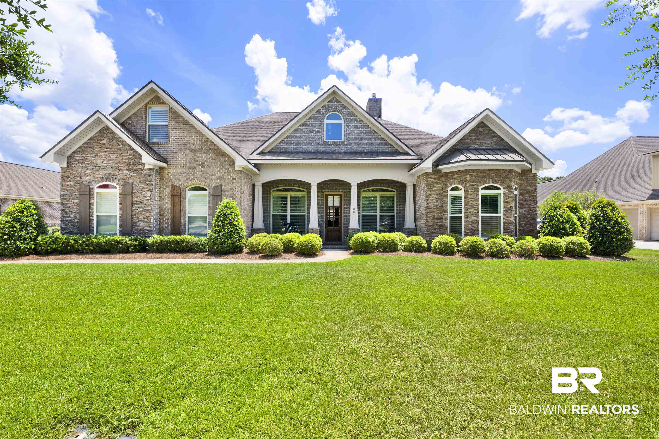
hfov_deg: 100.4
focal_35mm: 15
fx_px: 275
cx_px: 330
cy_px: 220
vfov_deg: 77.3
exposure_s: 1/250
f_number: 11
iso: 400
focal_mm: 15
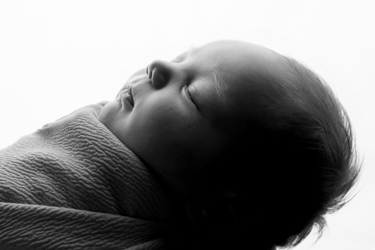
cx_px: 188
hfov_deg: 54.4
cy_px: 125
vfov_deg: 37.9
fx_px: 365
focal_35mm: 35
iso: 100
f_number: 7.1
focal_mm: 35
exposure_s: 1/125
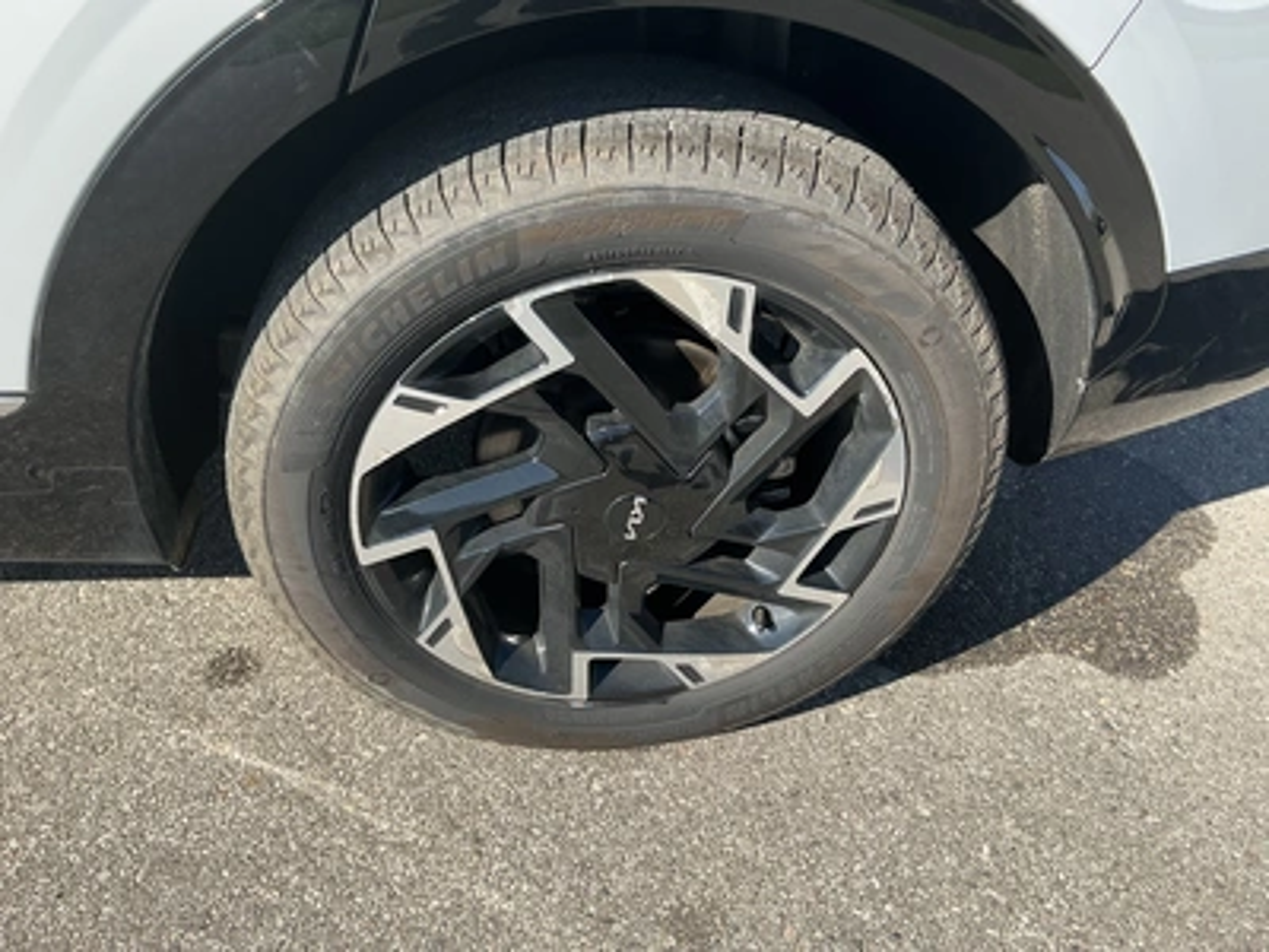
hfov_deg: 63.4
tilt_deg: -39.0
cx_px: 634
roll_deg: -3.0
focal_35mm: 28
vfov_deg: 49.7
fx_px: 1026
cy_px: 476
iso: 25
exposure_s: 1/792
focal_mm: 3
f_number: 1.8
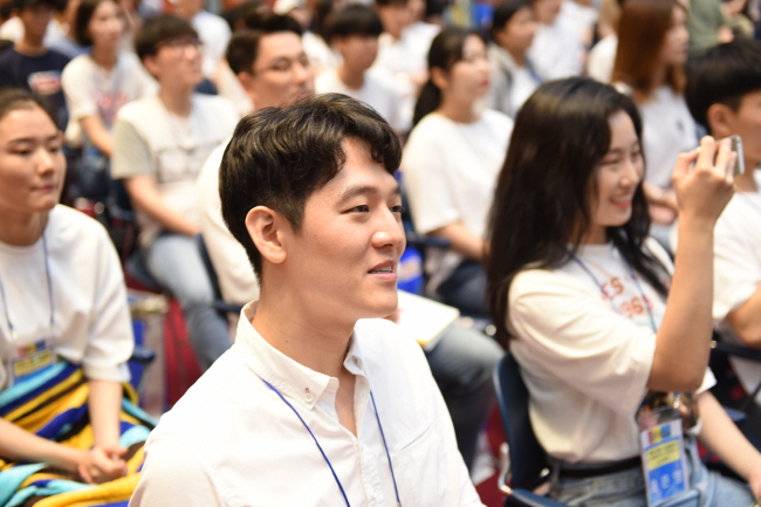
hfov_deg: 38.2
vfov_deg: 26.0
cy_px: 254
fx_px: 1099
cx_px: 380
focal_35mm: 52
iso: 500
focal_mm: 52
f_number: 2.8
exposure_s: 1/30
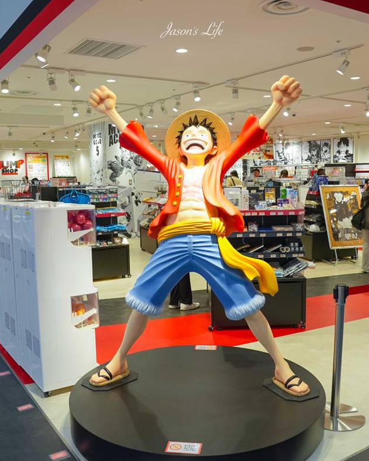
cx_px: 192
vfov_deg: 52.8
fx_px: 464
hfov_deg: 43.3
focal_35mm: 34
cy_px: 231
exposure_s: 1/30
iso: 125
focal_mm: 24
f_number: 4.5
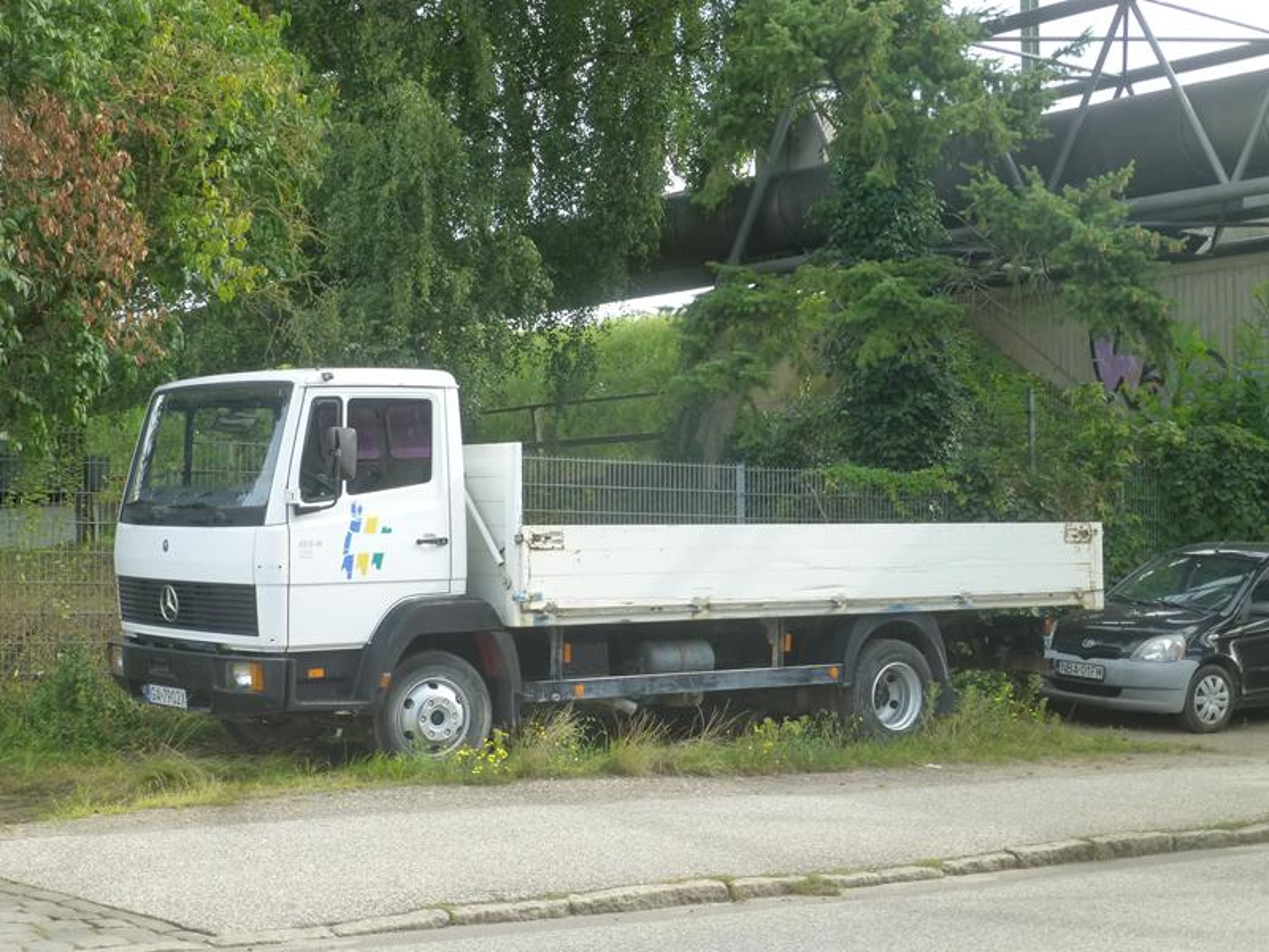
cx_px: 634
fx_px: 2273
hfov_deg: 31.2
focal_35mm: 62
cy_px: 476
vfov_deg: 23.7
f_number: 4.8
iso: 160
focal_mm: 11
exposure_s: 1/160
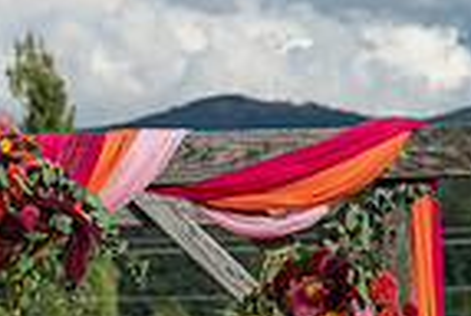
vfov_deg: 4.9
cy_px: 607
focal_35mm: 279
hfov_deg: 7.3
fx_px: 3658
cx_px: -23
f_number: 4.5
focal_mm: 69
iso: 400
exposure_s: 1/6400
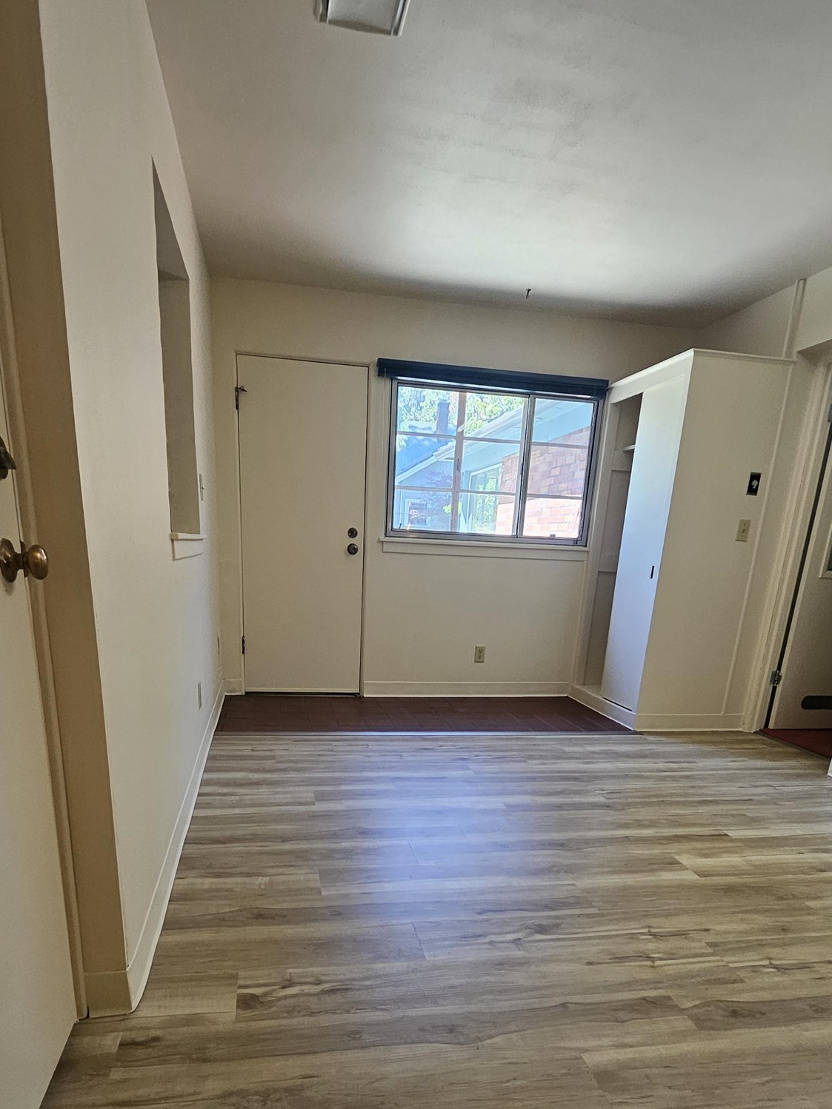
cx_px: 419
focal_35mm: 20
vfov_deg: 78.2
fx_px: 641
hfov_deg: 66.0
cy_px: 769
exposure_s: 1/60
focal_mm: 1.74
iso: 125
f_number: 2.2
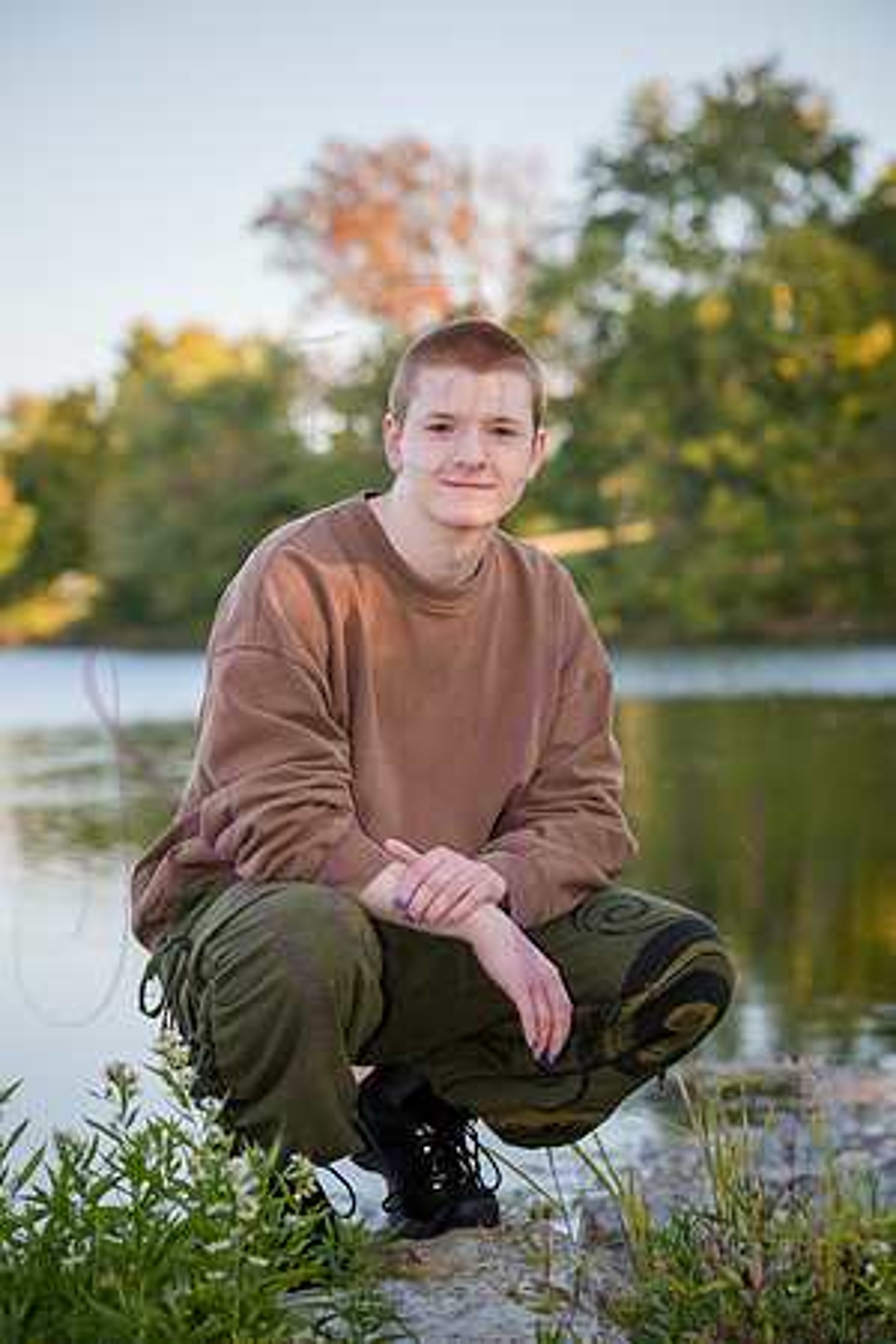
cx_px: 448
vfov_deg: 19.5
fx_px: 3920
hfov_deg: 13.0
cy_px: 672
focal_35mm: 105
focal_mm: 105
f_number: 5
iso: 400
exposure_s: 1/640
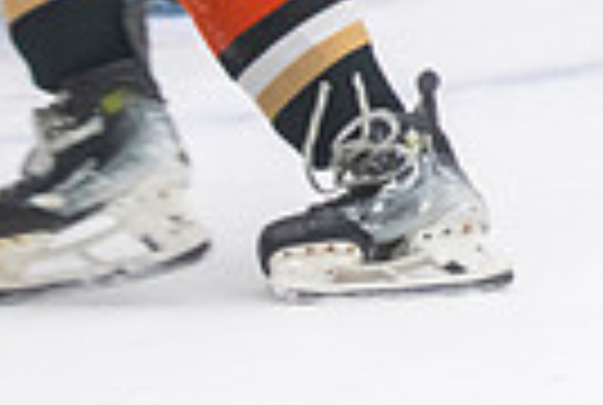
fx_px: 9015
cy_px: -434
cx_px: 1277
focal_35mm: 537
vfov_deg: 2.6
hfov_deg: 3.8
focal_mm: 90
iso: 2500
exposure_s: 1/640
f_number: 3.2
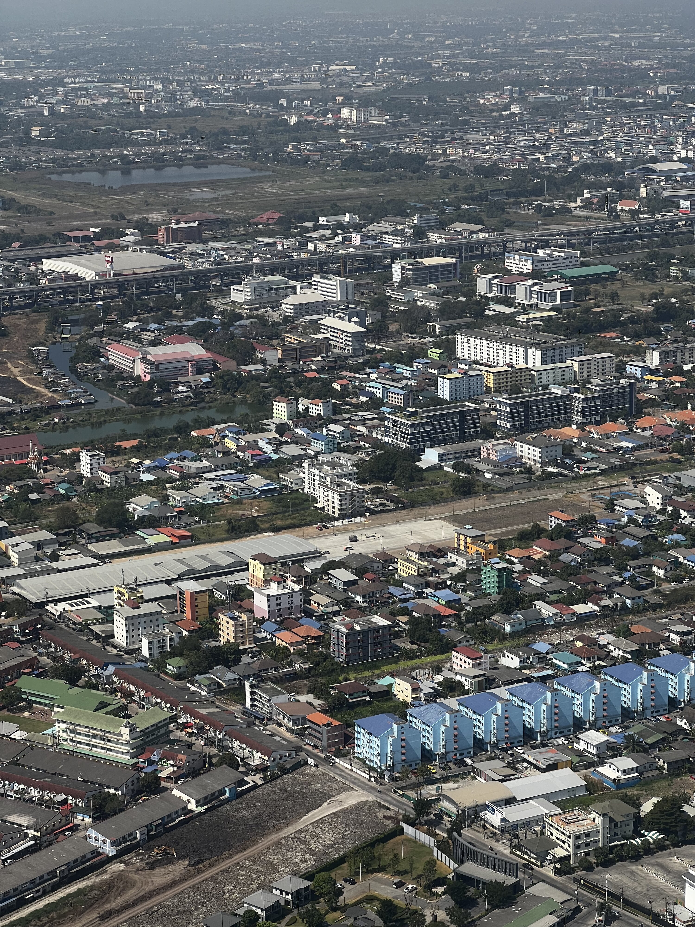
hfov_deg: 19.1
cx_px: 348
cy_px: 464
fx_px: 2061
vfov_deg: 25.3
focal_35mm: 77
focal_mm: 9
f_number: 2.8
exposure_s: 1/889
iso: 32
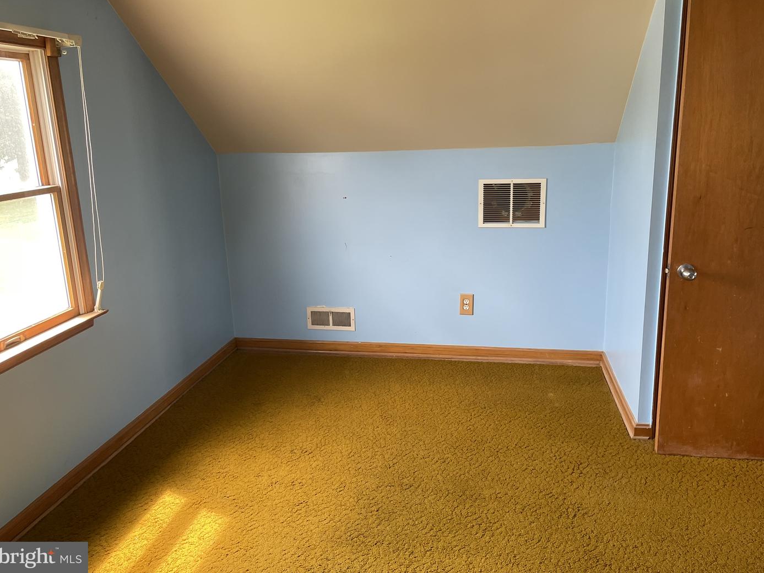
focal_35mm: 27
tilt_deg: -11.7
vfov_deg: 51.3
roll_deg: +3.6
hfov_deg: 65.3
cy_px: 276
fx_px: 596
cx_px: 388
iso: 100
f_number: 1.6
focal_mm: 4.2
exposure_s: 1/121
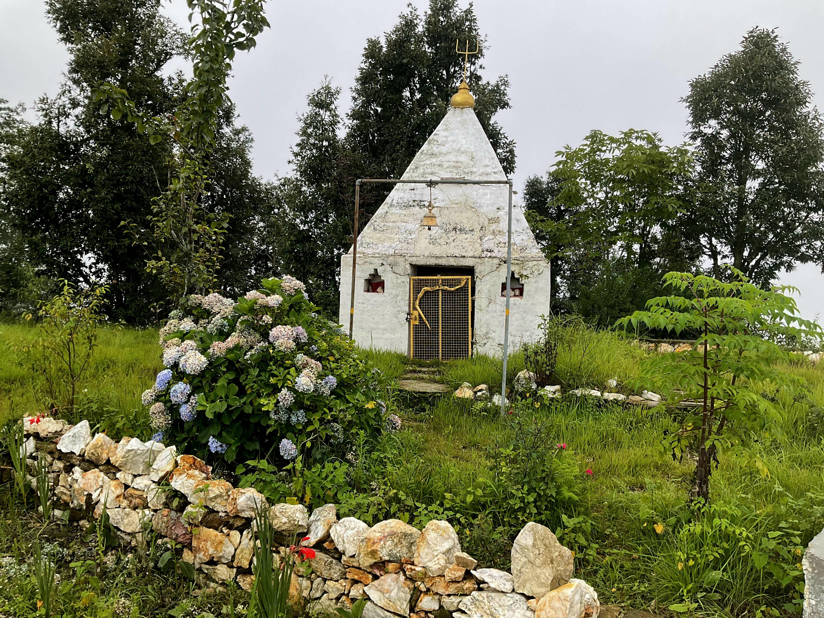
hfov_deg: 61.7
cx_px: 412
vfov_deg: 48.2
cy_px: 309
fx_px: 690
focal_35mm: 29
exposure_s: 1/323
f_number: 1.8
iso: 25
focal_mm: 3
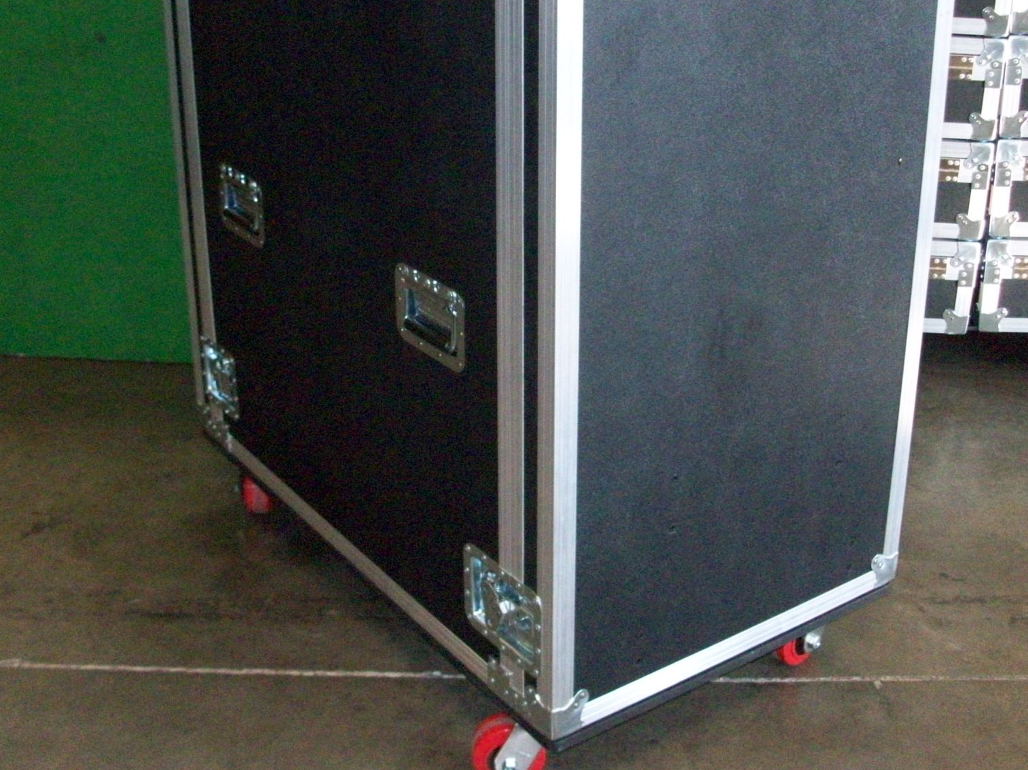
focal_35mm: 46
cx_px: 511
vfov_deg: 31.1
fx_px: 1366
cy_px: 223
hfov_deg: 41.2
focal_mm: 5.7
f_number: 2.8
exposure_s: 1/60
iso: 320
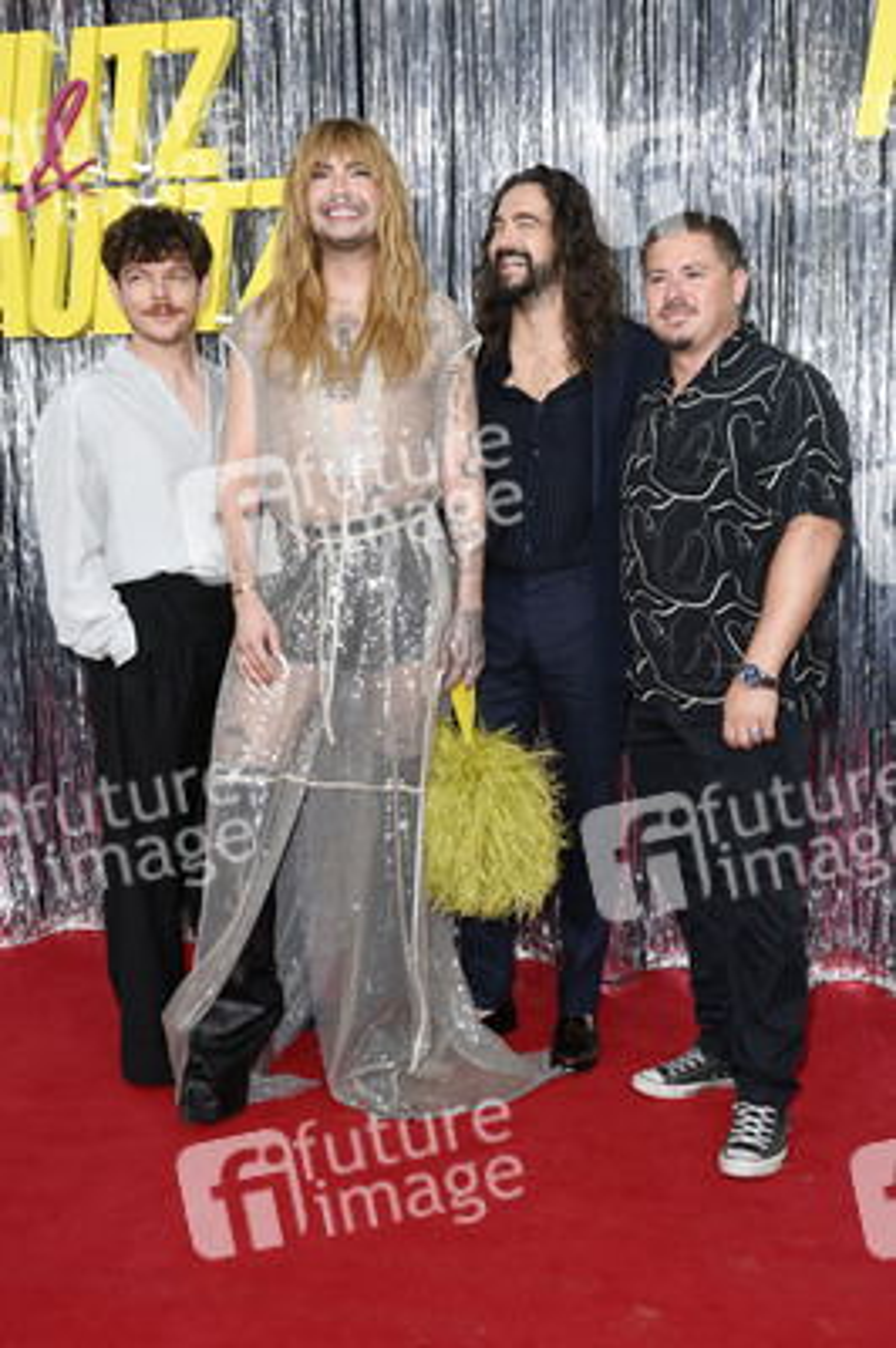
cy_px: 674
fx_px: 1645
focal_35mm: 44
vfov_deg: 44.5
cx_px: 448
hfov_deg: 30.5
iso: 400
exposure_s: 1/250
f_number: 5.6
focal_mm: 44
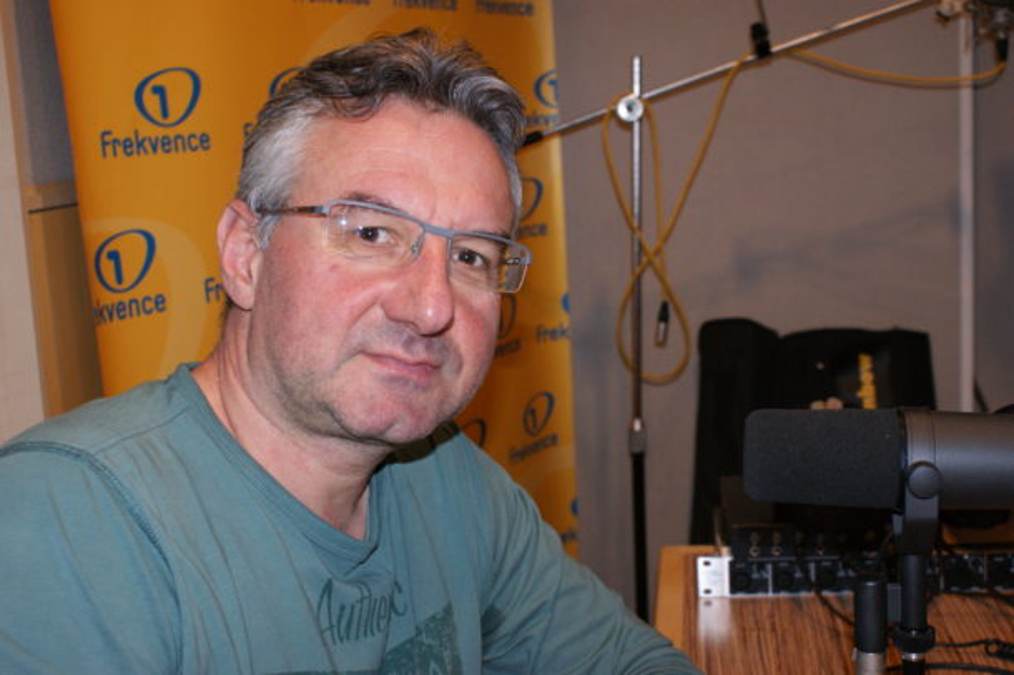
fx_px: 1267
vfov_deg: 29.8
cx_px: 507
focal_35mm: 45
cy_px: 338
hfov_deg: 43.6
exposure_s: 1/60
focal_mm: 30
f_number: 5.6
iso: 400
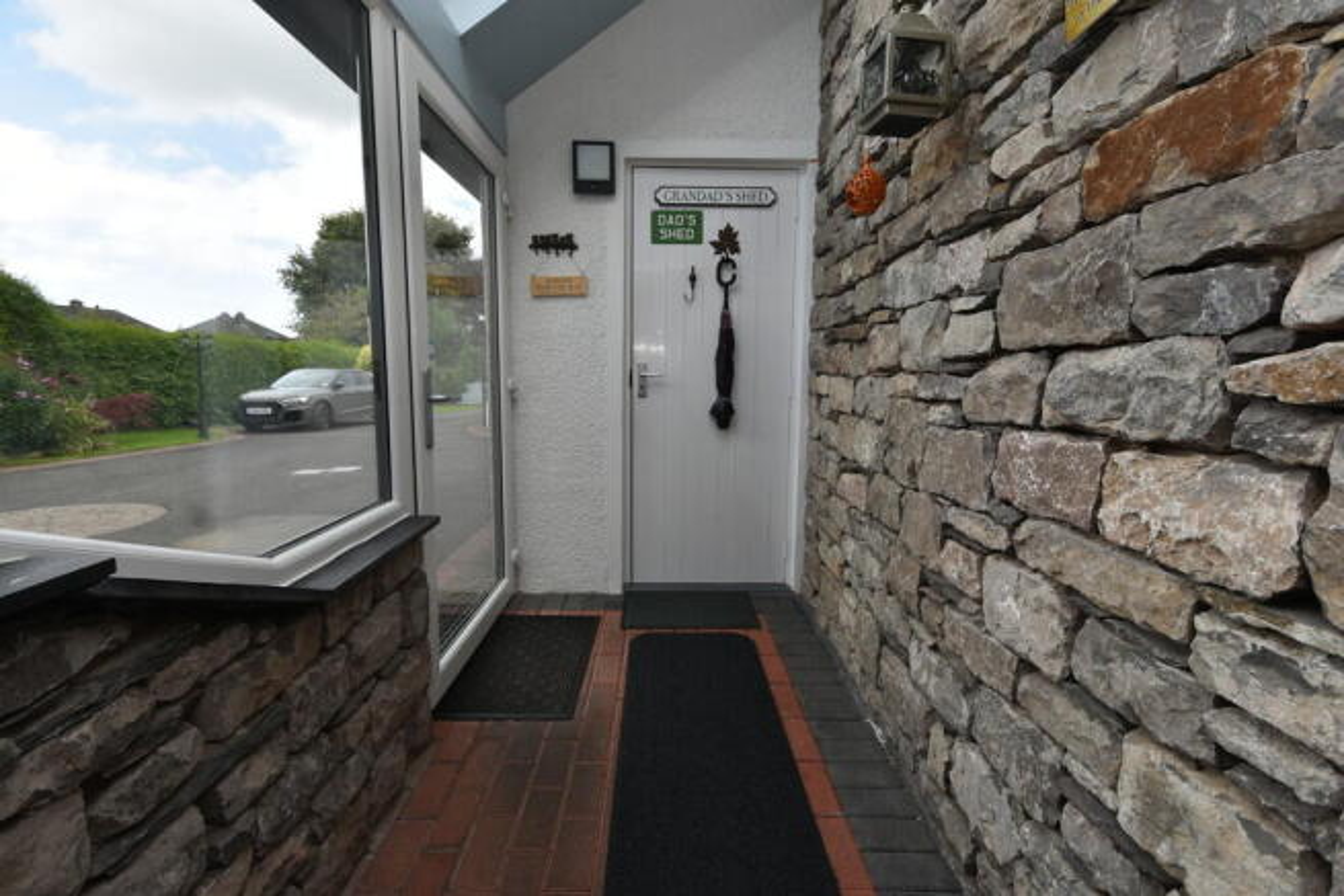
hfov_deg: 100.4
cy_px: 448
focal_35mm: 15
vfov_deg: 77.4
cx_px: 672
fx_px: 560
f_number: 5.6
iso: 100
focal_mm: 10
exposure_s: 1/125
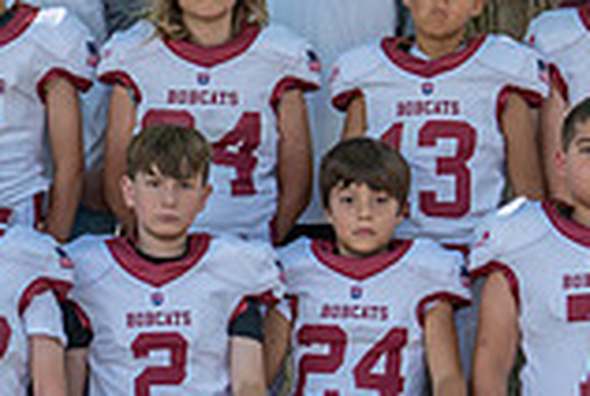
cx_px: -86
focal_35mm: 278
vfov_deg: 5.0
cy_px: 93
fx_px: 4565
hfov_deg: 7.3
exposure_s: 1/320
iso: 320
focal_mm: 70
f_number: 2.8
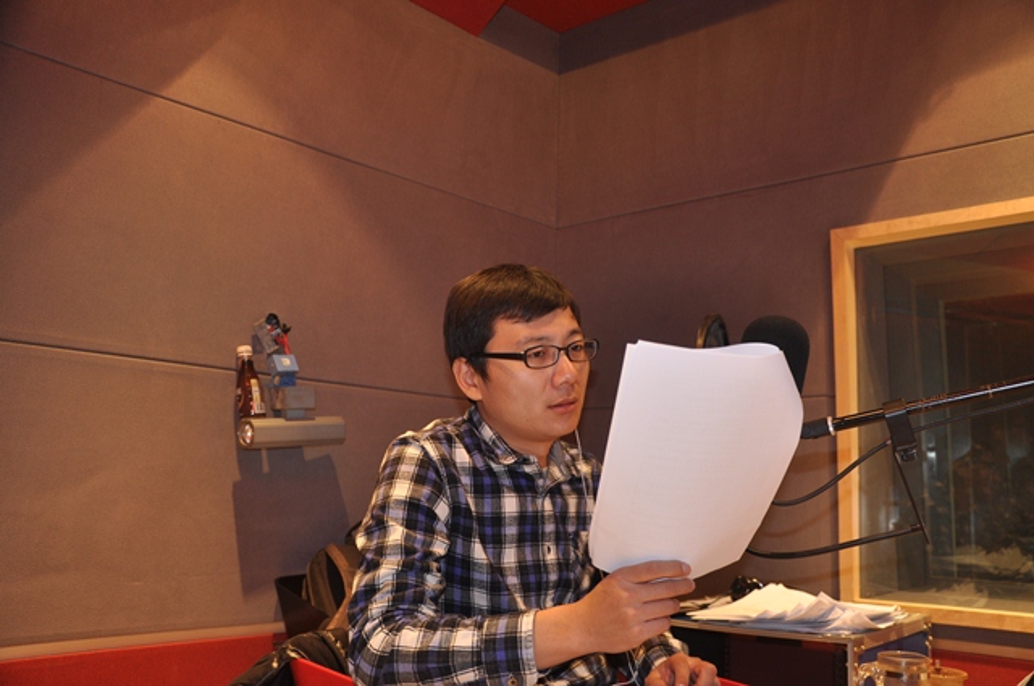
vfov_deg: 39.9
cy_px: 343
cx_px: 517
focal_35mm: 33
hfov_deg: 57.3
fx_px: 947
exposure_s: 1/5
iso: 200
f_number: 3.8
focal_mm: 22
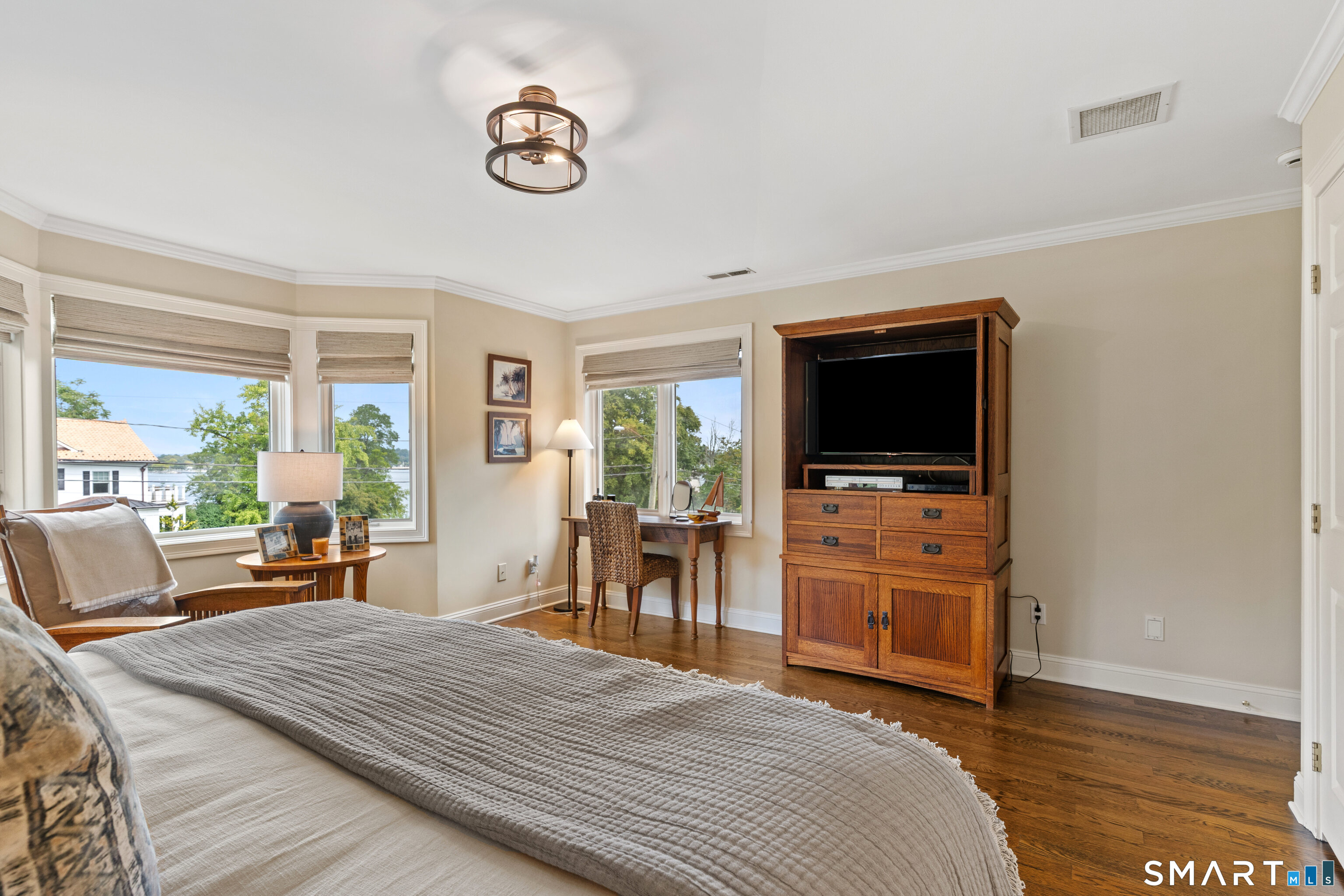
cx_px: 672
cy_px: 448
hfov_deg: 93.3
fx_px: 635
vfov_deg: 70.4
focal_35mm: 17
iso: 320
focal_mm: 17
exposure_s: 1/6
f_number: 8
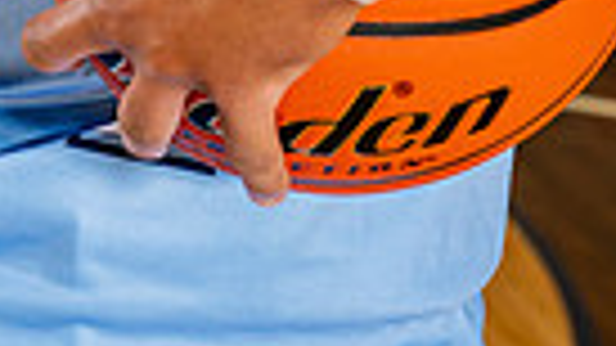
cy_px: -602
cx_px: 378
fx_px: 2760
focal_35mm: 169
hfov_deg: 12.7
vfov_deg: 6.7
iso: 400
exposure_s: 1/250
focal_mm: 49
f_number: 5.6
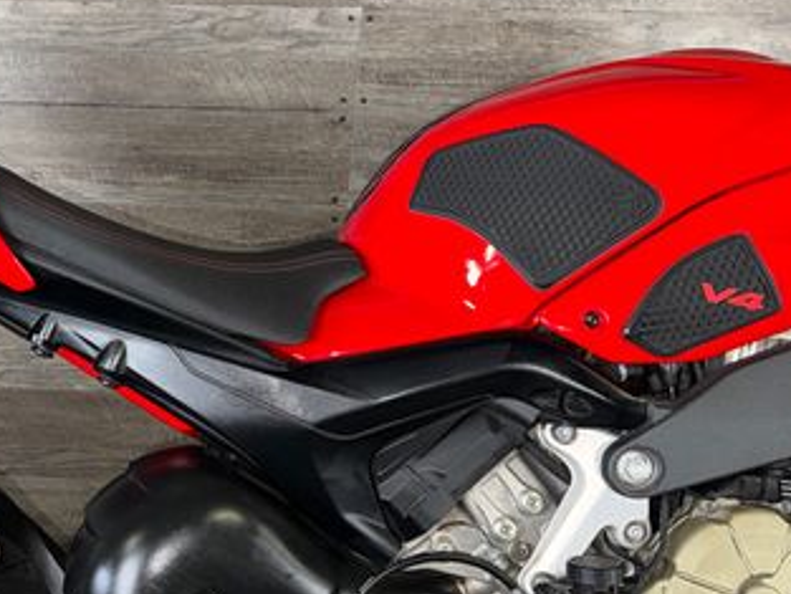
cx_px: 126
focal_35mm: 49
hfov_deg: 37.1
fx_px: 1120
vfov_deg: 29.7
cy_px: 286
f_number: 1.78
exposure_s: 1/26
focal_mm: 6.76
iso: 80
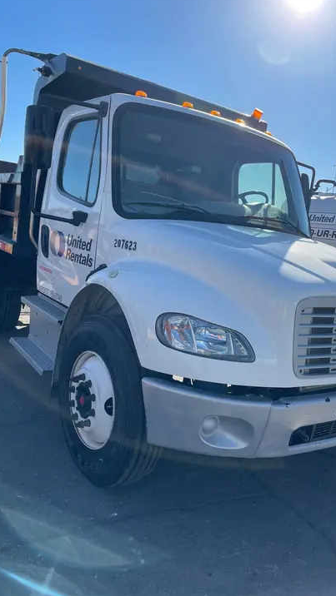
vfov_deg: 66.1
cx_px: 173
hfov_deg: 40.2
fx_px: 459
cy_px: 293
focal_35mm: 29
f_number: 1.6
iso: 50
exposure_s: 1/3205
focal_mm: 4.2
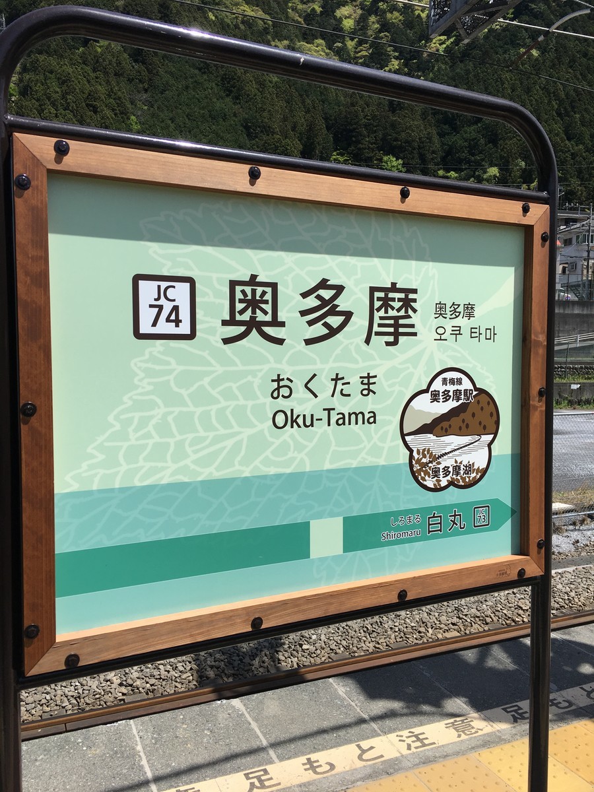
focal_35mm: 29
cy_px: 396
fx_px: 664
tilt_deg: -3.0
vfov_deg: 61.7
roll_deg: +0.7
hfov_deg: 48.2
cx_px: 297
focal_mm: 4.15
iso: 25
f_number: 2.2
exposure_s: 1/1603
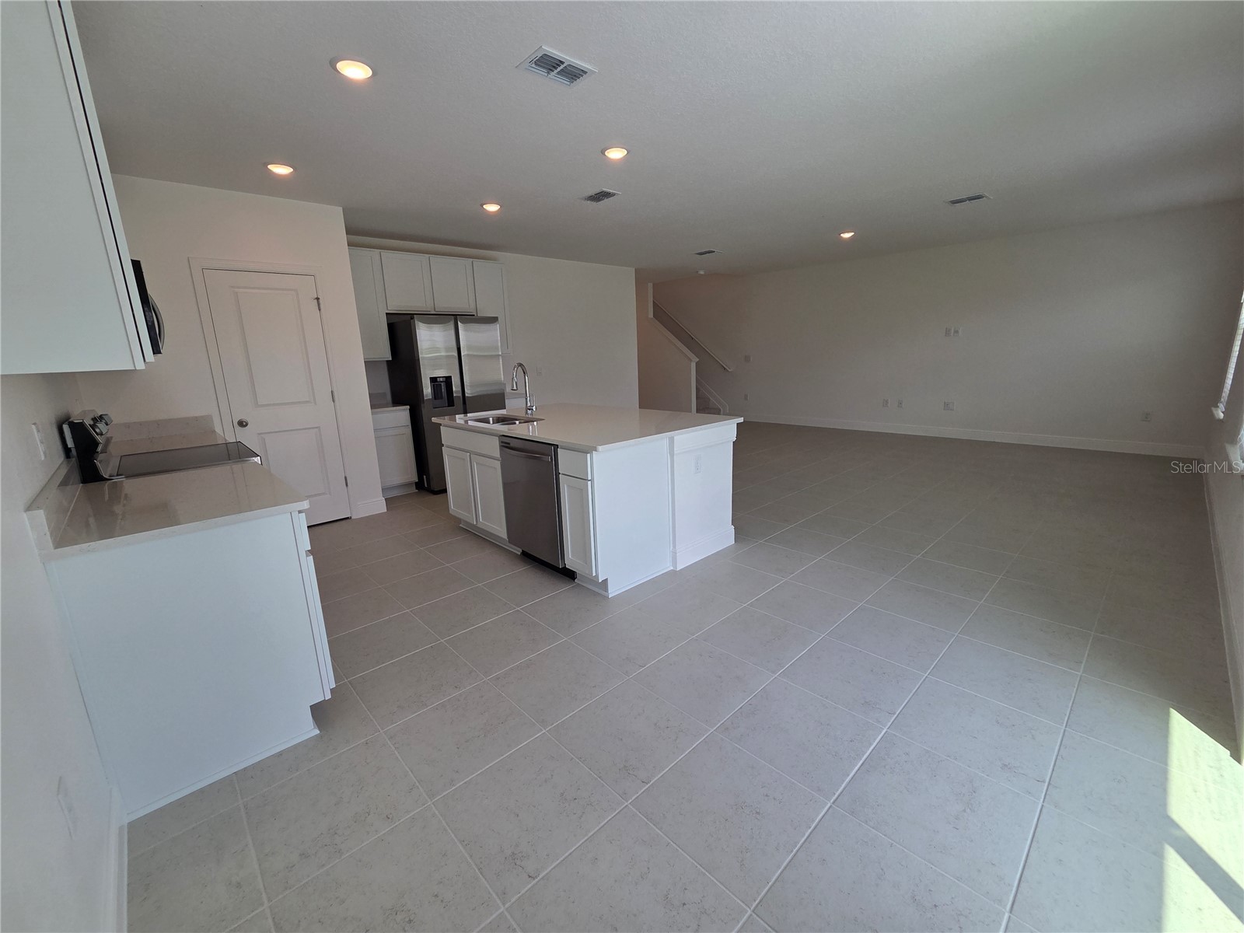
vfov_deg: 89.9
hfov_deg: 106.2
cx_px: 622
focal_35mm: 13
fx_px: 467
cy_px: 466
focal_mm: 2.2
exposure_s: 1/223
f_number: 2.2
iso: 50
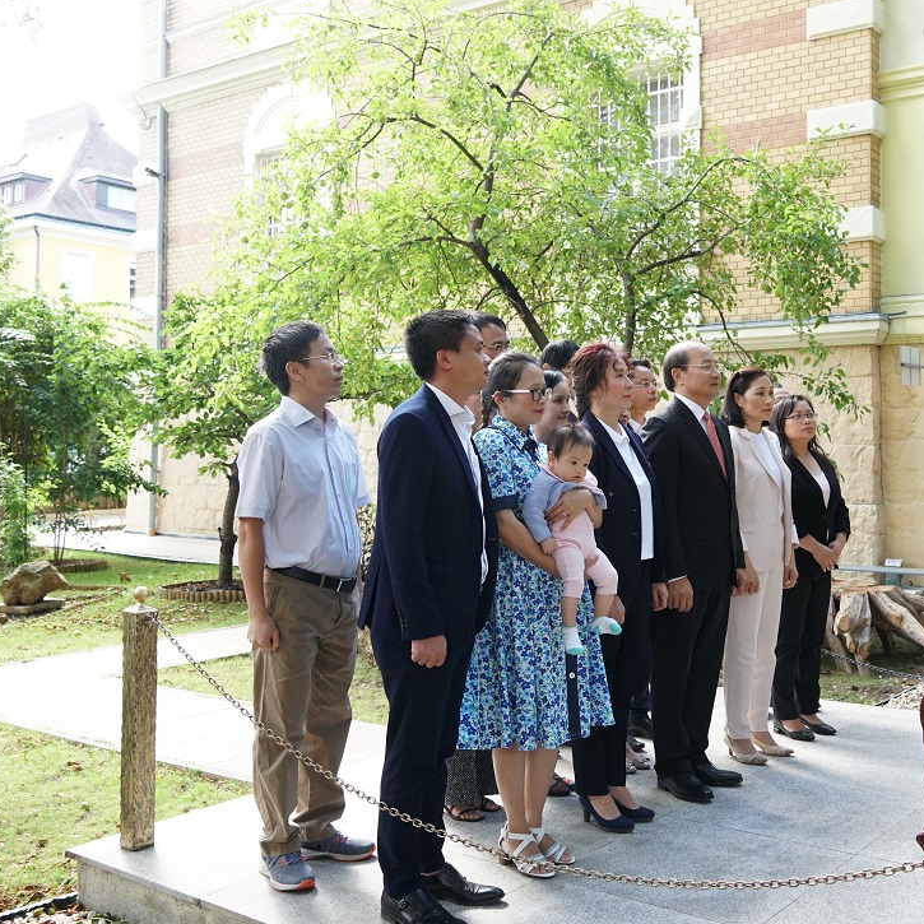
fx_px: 1148
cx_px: 595
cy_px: 435
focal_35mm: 38
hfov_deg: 43.4
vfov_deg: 43.8
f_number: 4
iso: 500
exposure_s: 1/160
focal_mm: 18
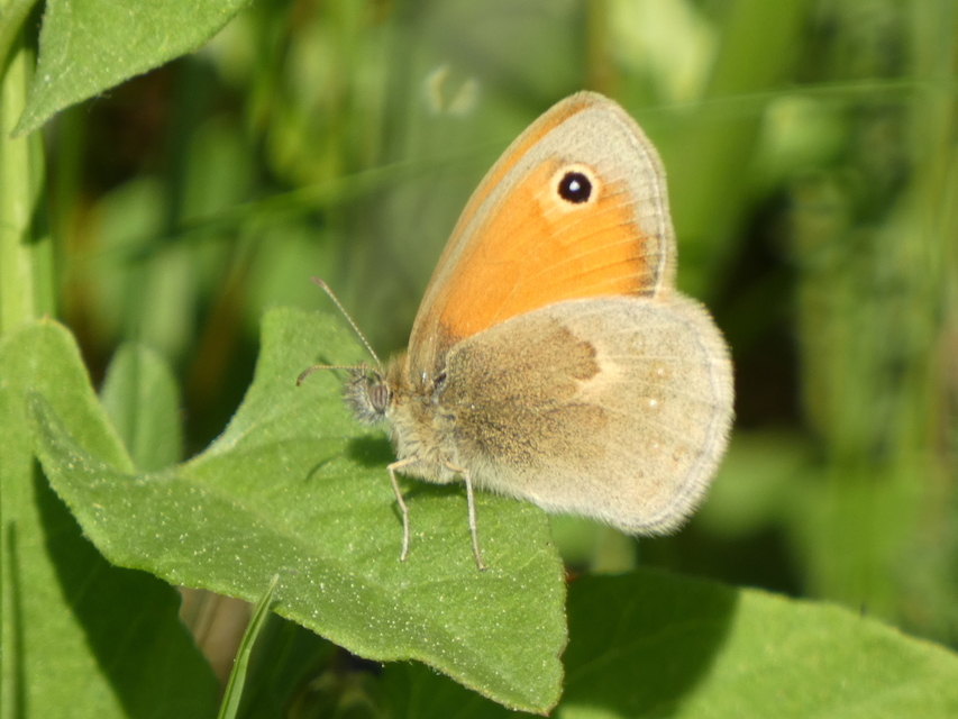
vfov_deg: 1.4
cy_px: 360
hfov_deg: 1.9
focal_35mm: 1060
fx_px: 29340
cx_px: 479
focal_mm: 189.9
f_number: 5.7
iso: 80
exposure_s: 1/160
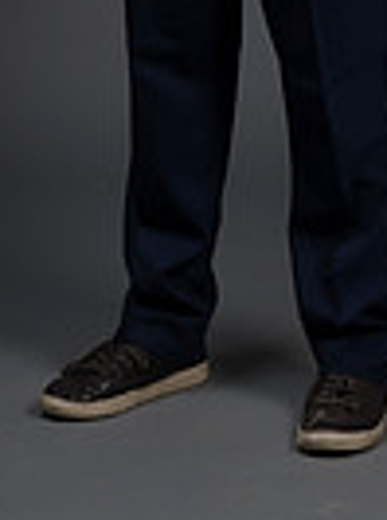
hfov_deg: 5.7
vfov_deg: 7.5
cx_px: 246
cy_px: -301
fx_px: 3909
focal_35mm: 261
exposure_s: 1/250
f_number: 5.6
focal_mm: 80
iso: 160
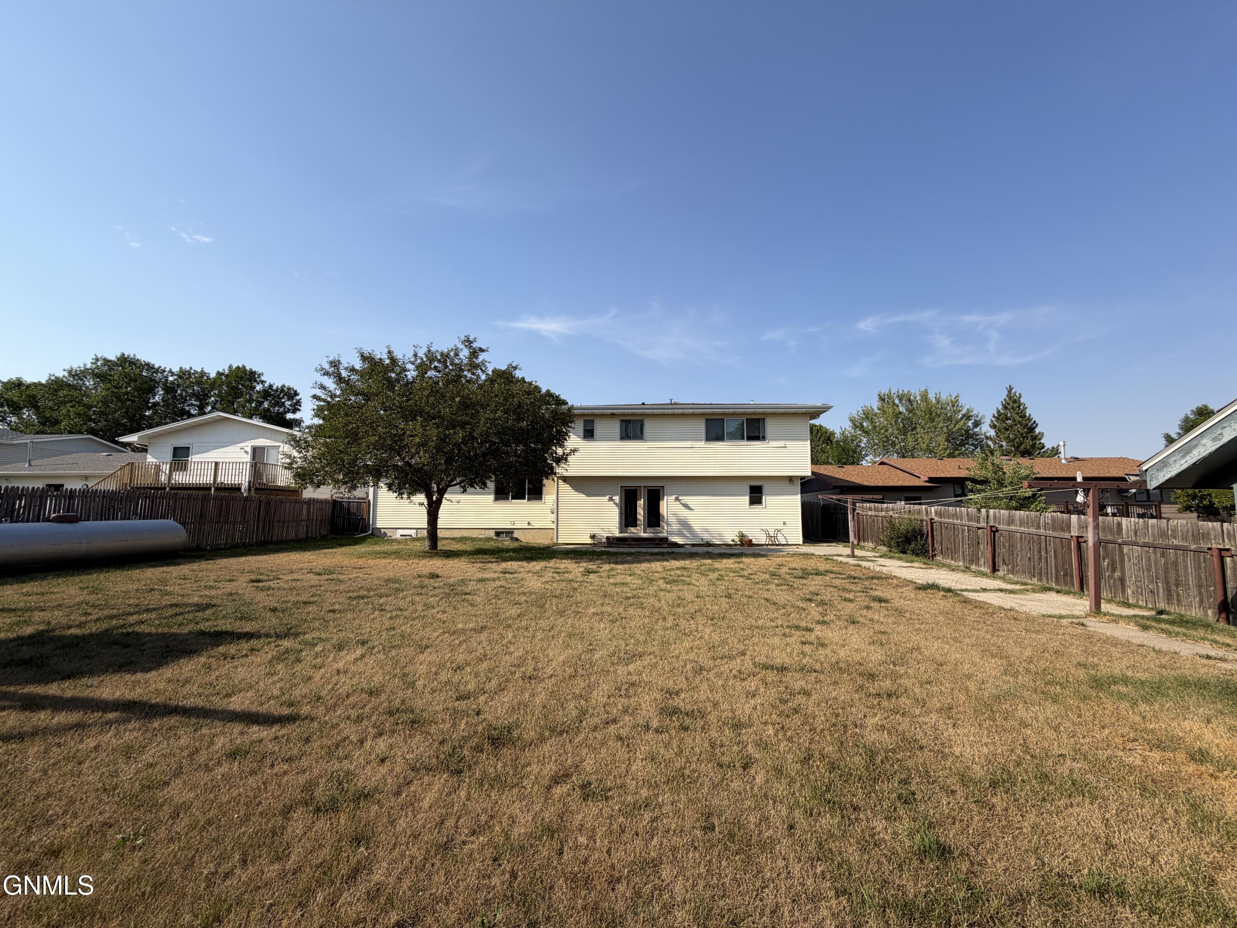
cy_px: 464
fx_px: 500
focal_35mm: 14
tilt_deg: +6.4
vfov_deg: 85.7
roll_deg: +0.5
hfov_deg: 102.1
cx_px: 618
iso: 20
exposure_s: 1/770
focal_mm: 2.22
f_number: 2.2
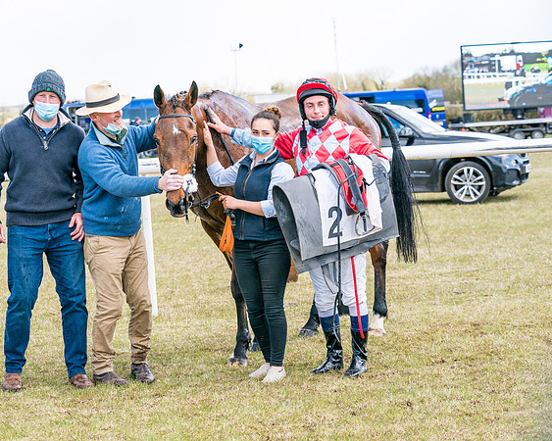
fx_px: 1501
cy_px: 223
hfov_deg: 20.8
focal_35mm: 92
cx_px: 201
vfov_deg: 16.7
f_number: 5
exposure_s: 1/1000
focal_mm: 77
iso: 400
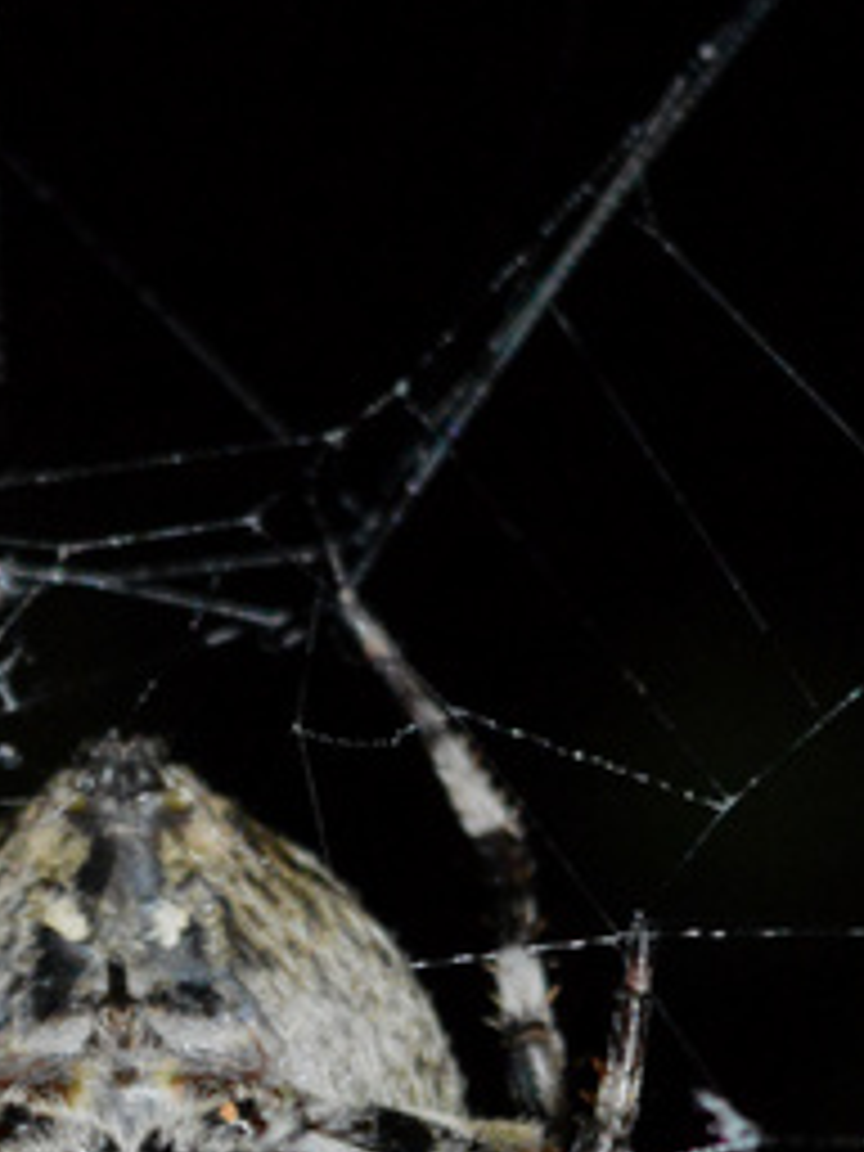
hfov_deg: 7.5
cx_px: 122
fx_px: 6596
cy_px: 1274
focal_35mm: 198
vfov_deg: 9.9
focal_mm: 55
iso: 3200
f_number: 5.6
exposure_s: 1/60
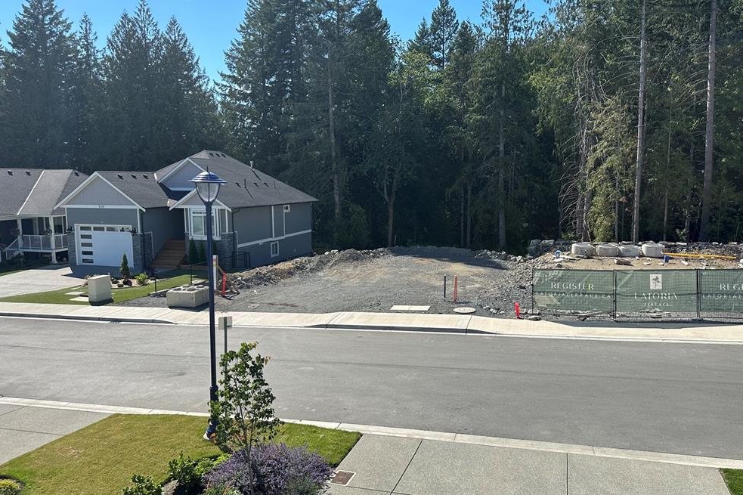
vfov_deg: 49.5
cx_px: 377
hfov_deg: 69.4
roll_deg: +0.4
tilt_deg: -7.9
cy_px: 243
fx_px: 536
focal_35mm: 26
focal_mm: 6.86
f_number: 1.78
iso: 80
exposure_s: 1/3717
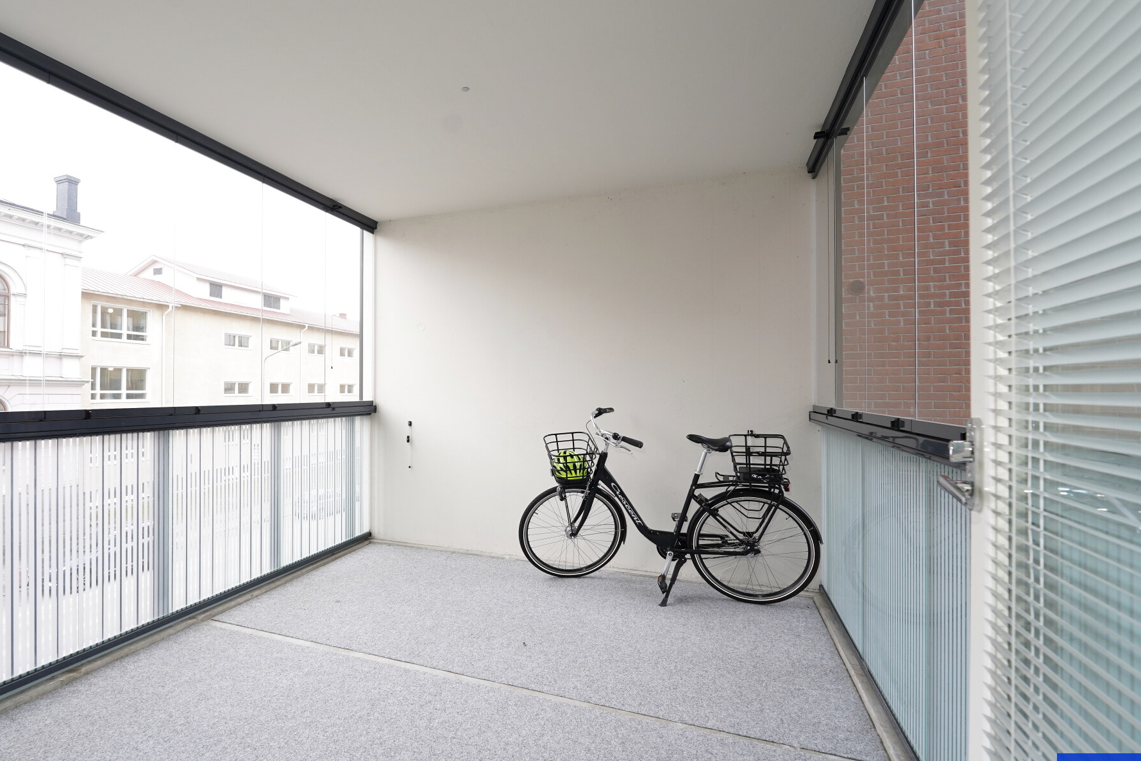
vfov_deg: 70.4
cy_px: 394
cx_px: 466
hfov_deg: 92.3
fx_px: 539
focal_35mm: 17
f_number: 6.3
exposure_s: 1/30
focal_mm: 14
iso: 400
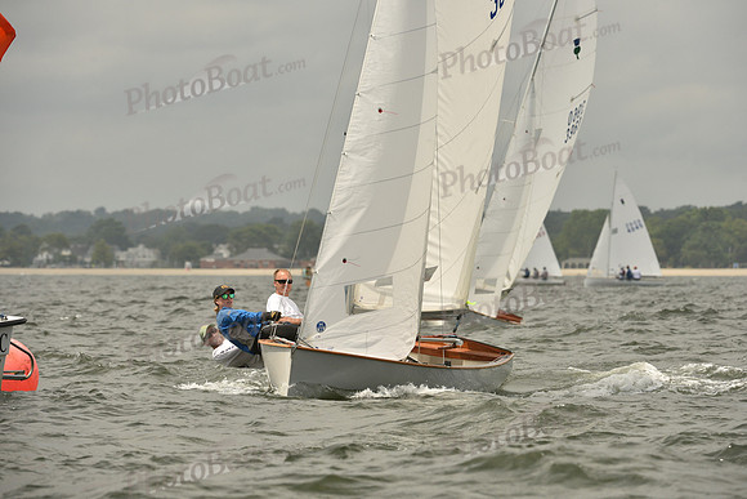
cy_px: 250
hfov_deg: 6.9
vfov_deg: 4.6
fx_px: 6226
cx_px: 374
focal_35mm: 300
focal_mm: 300
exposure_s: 1/1250
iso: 320
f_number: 8
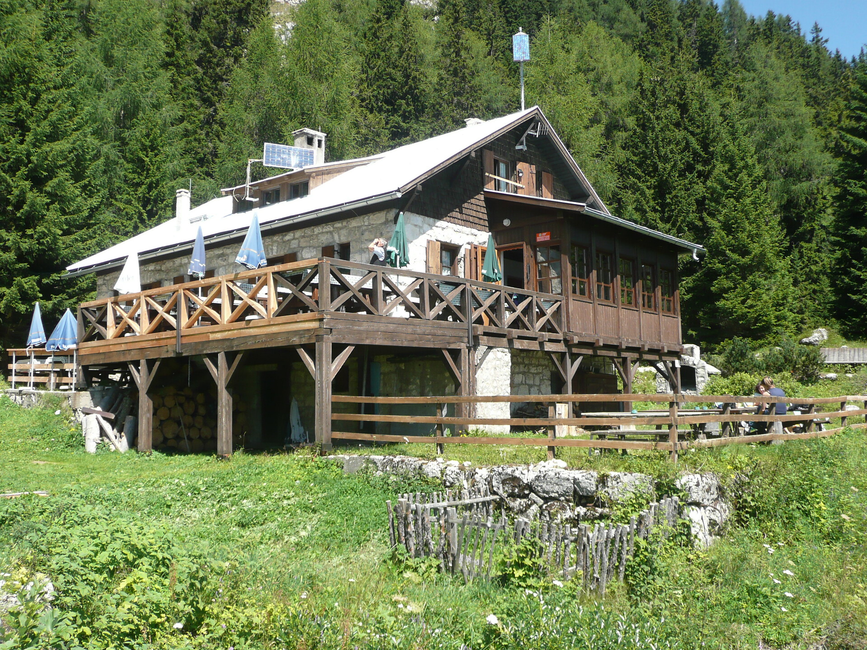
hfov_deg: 54.0
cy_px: 325
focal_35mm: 34
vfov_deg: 41.8
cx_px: 434
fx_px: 852
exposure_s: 1/400
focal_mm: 5.5
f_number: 3.6
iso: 100
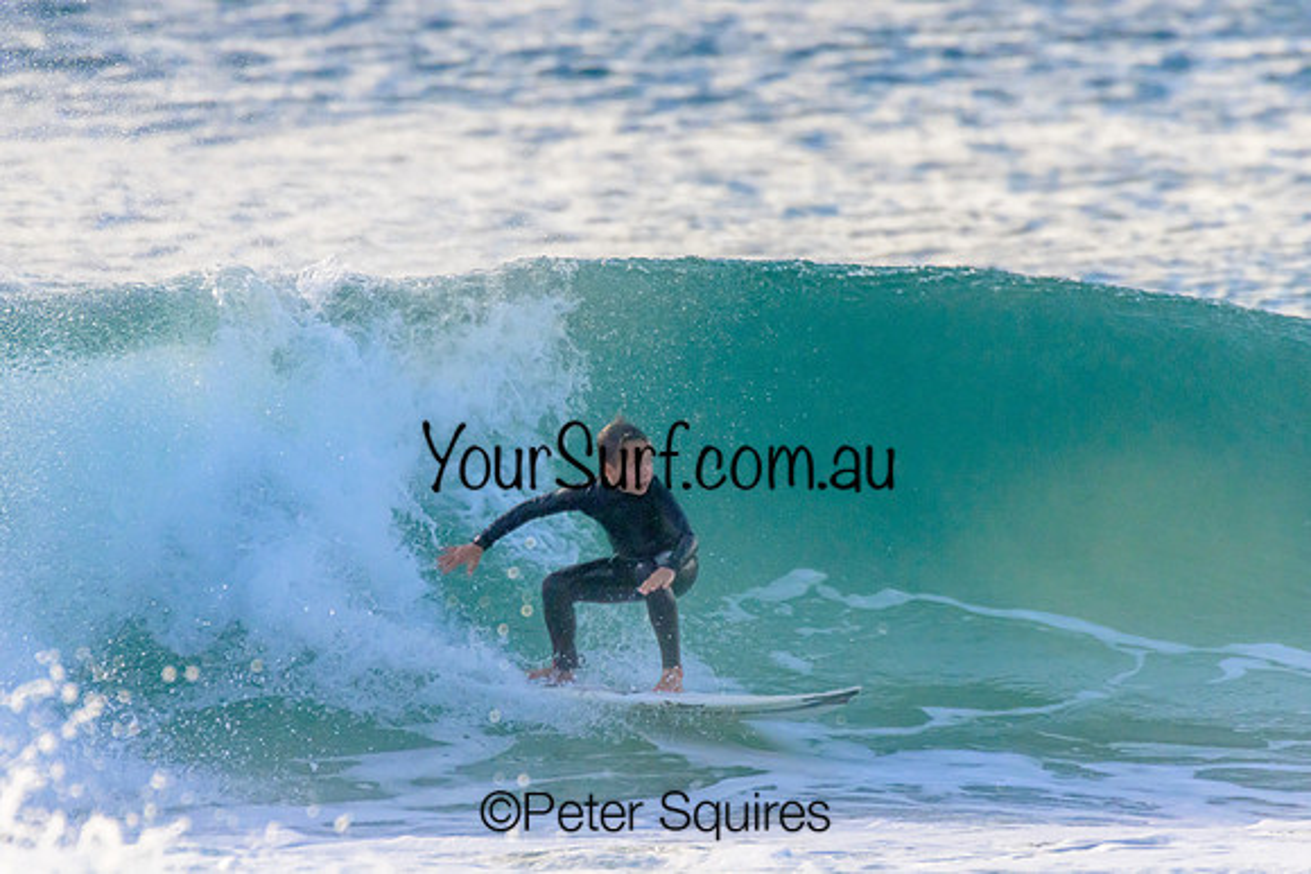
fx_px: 36423
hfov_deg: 2.1
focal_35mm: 1000
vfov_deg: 1.4
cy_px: 437
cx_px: 656
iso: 2200
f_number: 11
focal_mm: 1000
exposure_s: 1/2000
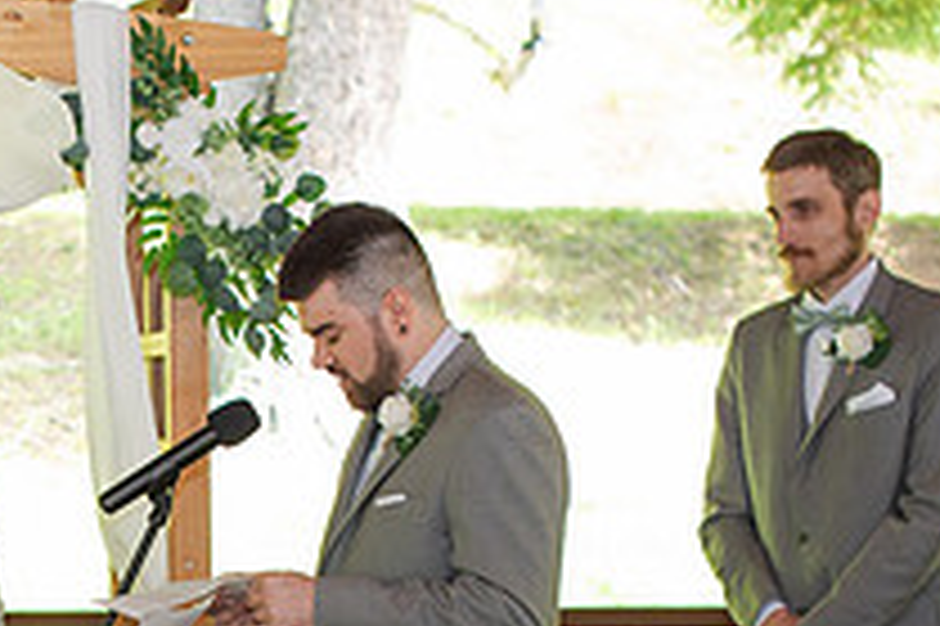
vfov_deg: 7.2
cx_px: -156
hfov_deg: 10.8
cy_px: 834
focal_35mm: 188
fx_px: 4905
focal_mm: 50
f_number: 3.5
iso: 360
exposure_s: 1/200
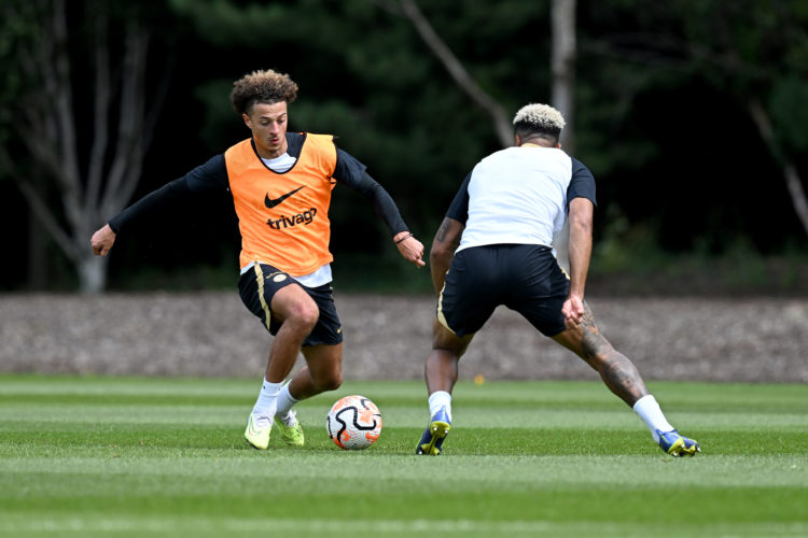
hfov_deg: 5.2
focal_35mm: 400
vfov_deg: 3.4
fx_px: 8977
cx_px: 404
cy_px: 269
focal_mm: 400
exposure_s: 1/5000
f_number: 4
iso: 640
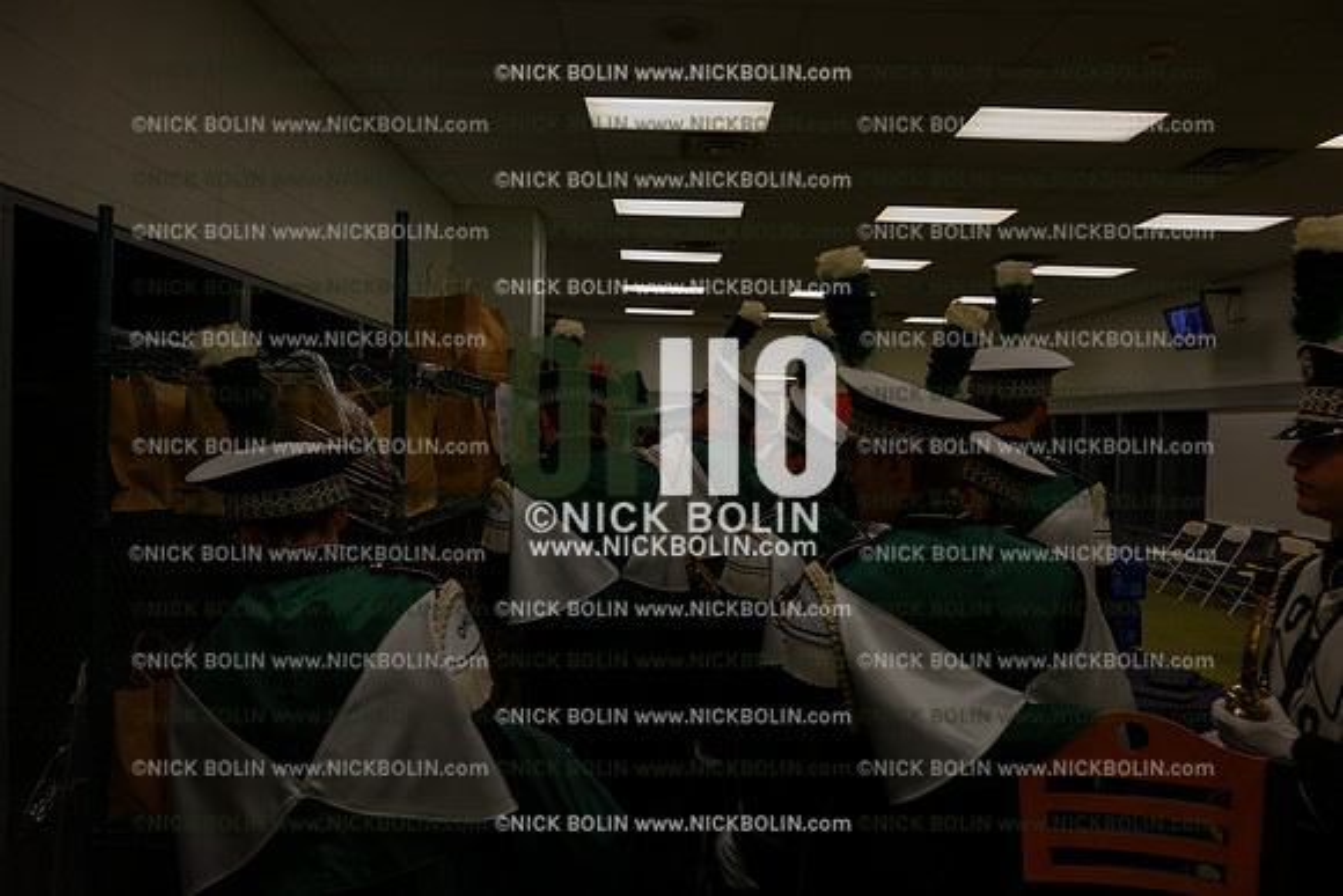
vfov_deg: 53.2
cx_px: 672
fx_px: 896
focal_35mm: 24
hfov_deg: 73.7
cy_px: 448
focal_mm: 24
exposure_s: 1/60
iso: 800
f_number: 8
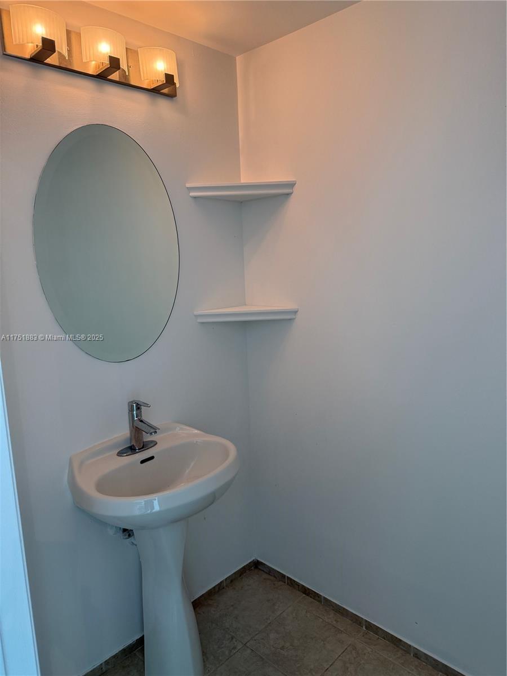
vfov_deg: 71.6
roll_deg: +1.4
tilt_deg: -9.6
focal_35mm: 24
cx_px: 254
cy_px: 338
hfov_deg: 56.8
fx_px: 469
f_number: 1.78
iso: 160
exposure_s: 1/238
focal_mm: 6.76
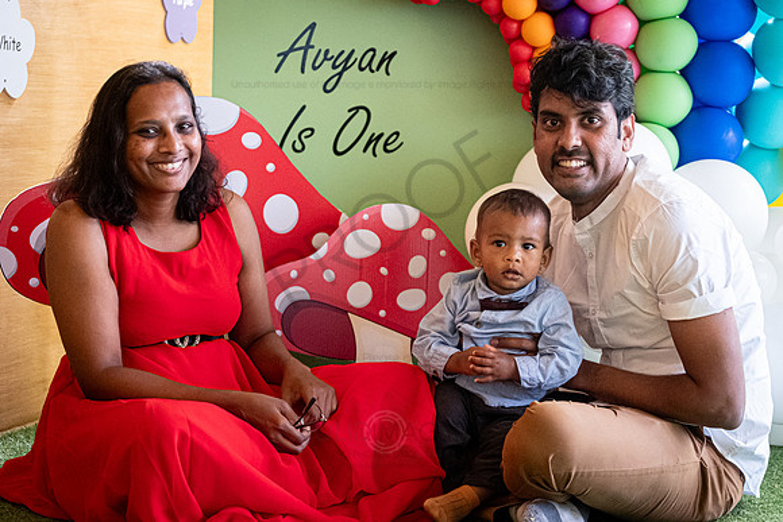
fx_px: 1744
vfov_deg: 17.0
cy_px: 257
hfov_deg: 25.3
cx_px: 397
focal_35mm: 80
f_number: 2.8
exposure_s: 1/125
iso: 3200
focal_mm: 50
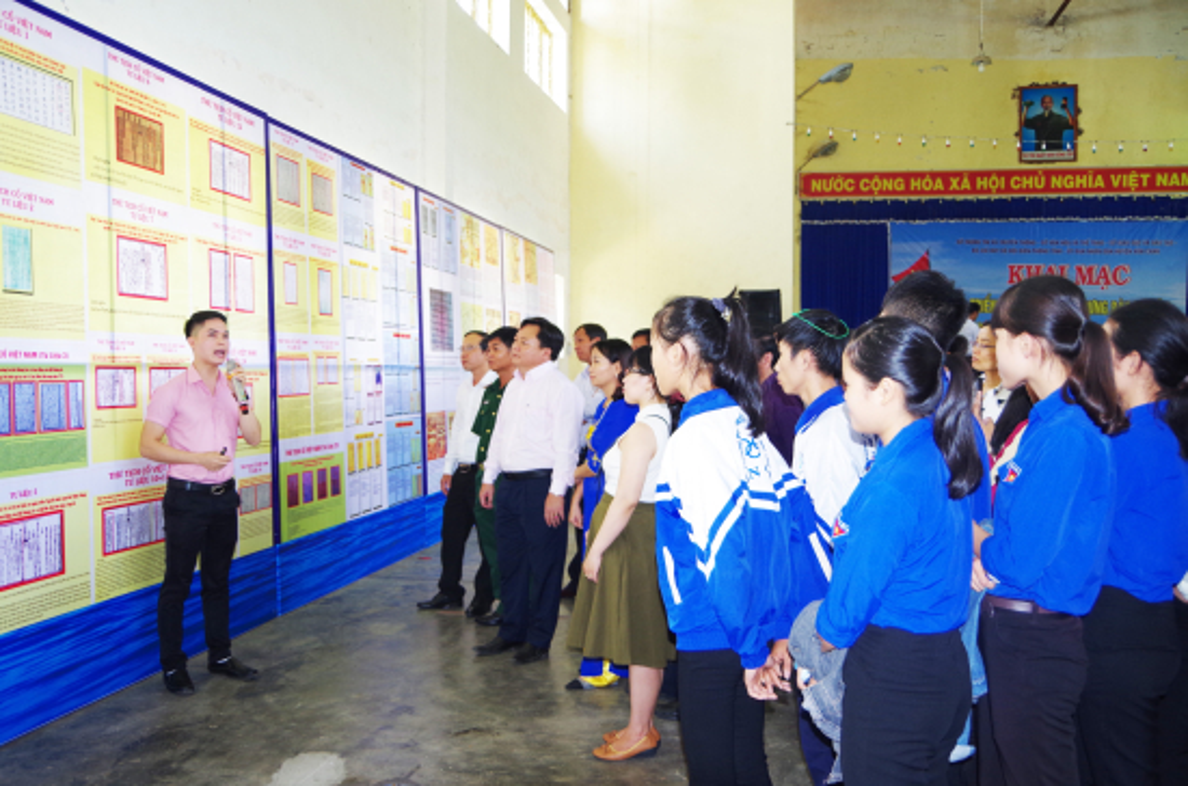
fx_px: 1185
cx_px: 594
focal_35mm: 36
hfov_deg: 53.2
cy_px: 393
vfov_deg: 36.7
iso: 400
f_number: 4
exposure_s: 1/50
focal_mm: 24
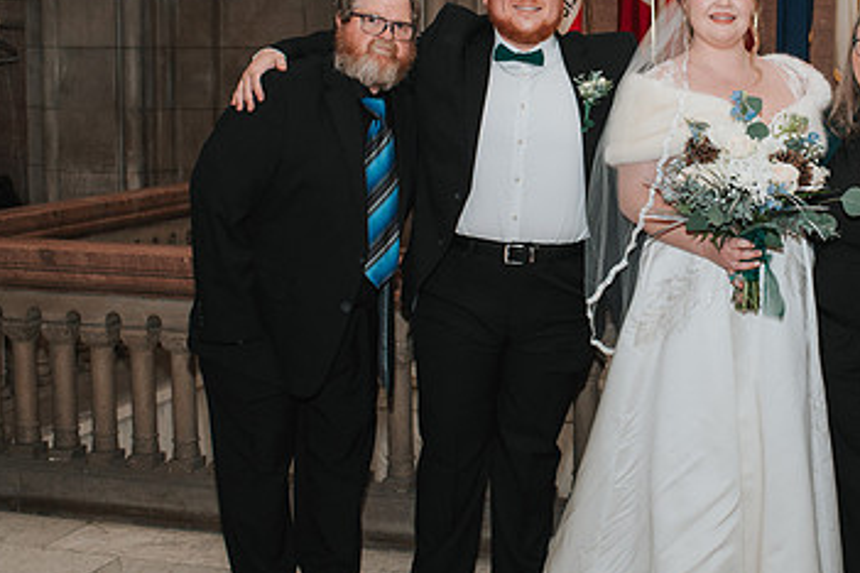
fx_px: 1577
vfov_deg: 20.5
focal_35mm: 66
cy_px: 176
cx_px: 613
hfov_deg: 30.2
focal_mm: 35
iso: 1000
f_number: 3.5
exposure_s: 1/200
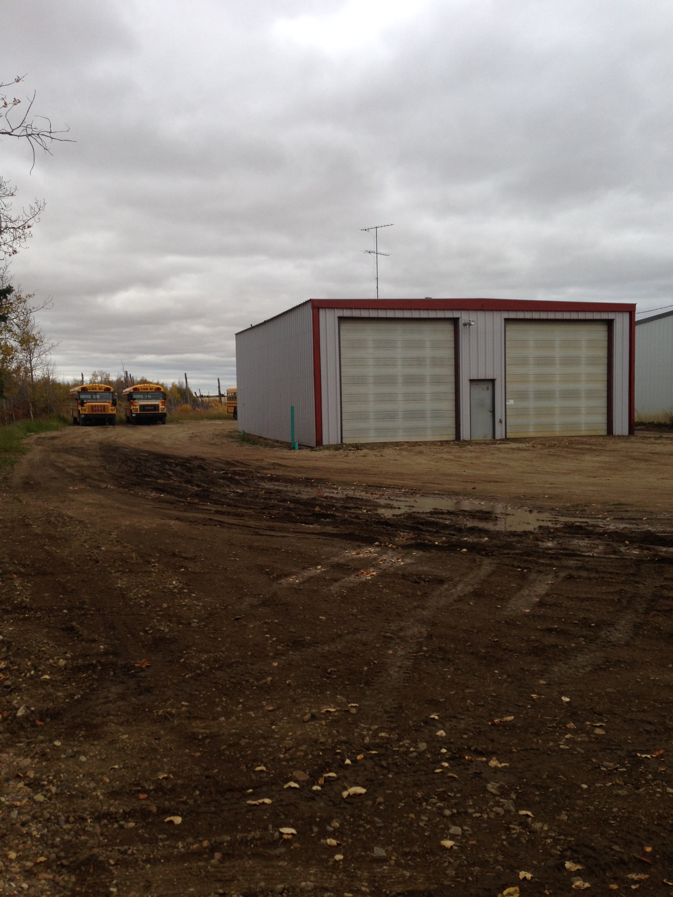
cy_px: 448
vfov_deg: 55.4
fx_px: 855
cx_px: 336
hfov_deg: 42.9
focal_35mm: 33
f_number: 2.4
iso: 50
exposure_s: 1/268
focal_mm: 4.12
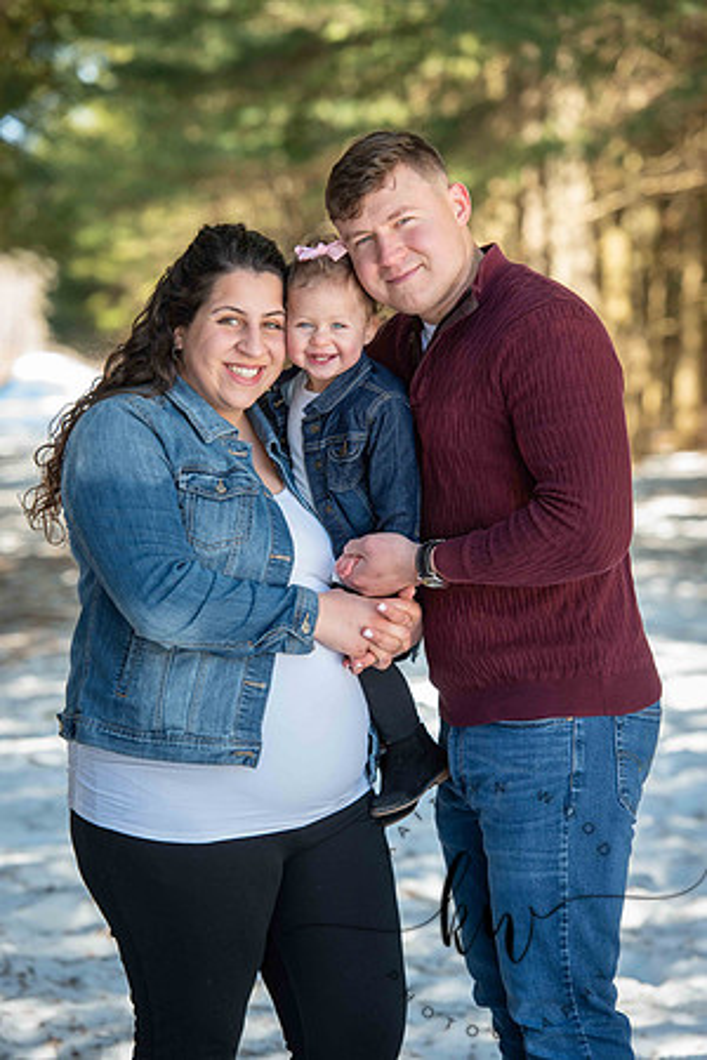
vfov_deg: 15.2
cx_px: 354
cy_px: 530
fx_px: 3977
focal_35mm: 135
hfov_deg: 10.2
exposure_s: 1/250
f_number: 4.5
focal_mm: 135
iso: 400
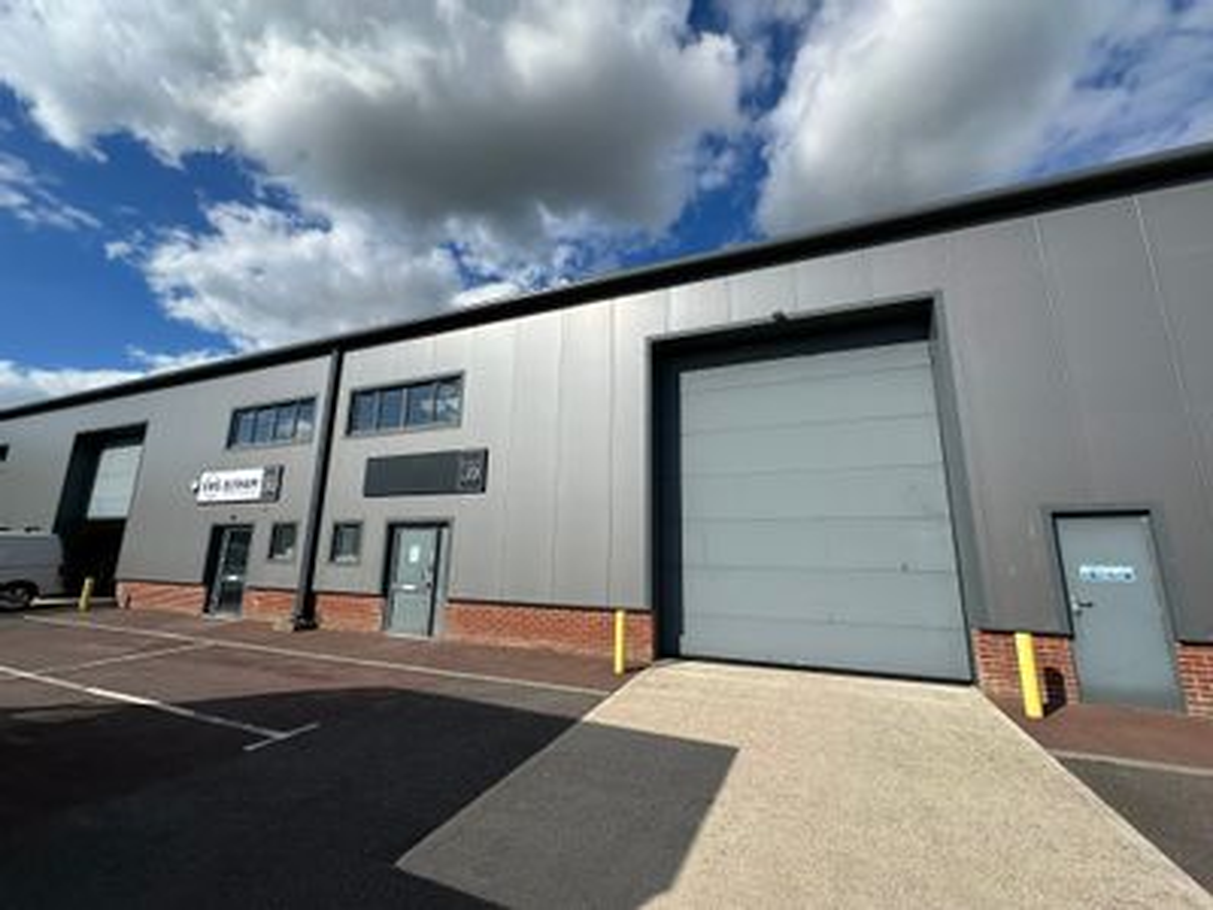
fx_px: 491
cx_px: 606
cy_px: 455
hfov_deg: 102.1
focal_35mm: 14
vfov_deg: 85.7
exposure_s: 1/3610
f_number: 2.2
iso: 50
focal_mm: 2.22
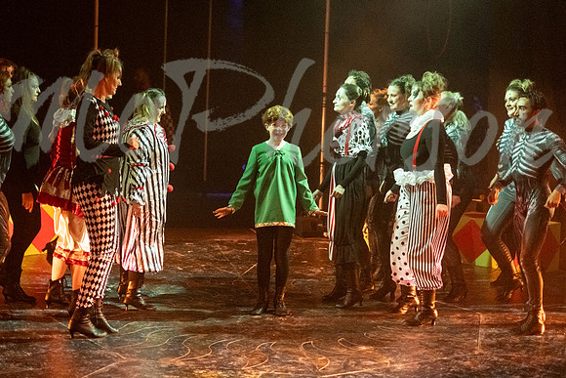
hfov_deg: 30.8
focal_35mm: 65
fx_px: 1026
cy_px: 171
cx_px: 260
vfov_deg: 20.8
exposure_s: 1/125
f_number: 1.6
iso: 3200
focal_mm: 35
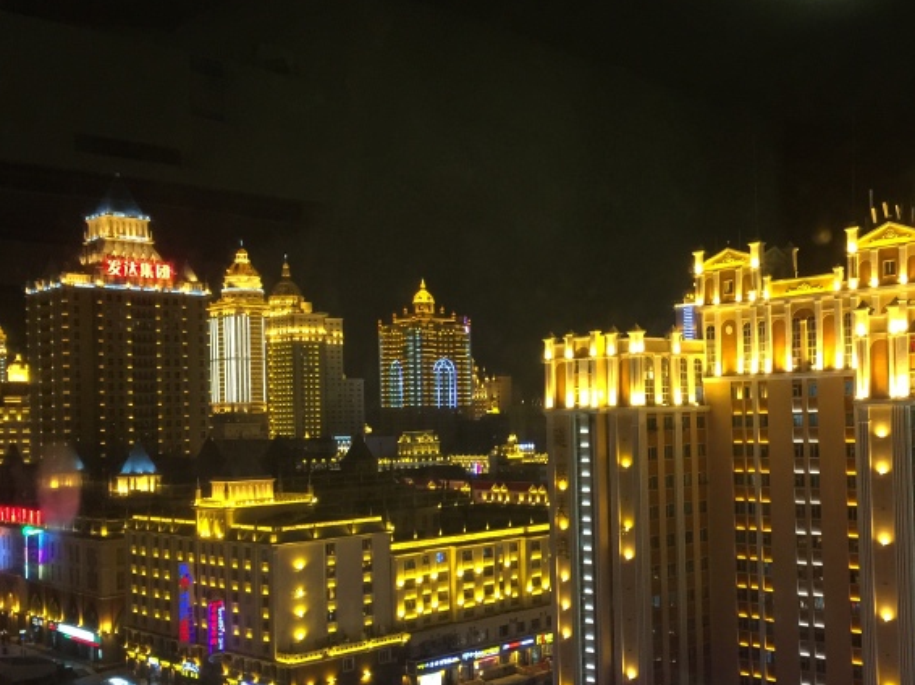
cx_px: 616
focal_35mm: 41
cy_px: 410
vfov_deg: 35.0
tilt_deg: +1.0
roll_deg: +0.2
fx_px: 1083
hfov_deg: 45.1
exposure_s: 1/17
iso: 160
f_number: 2.2
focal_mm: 4.15
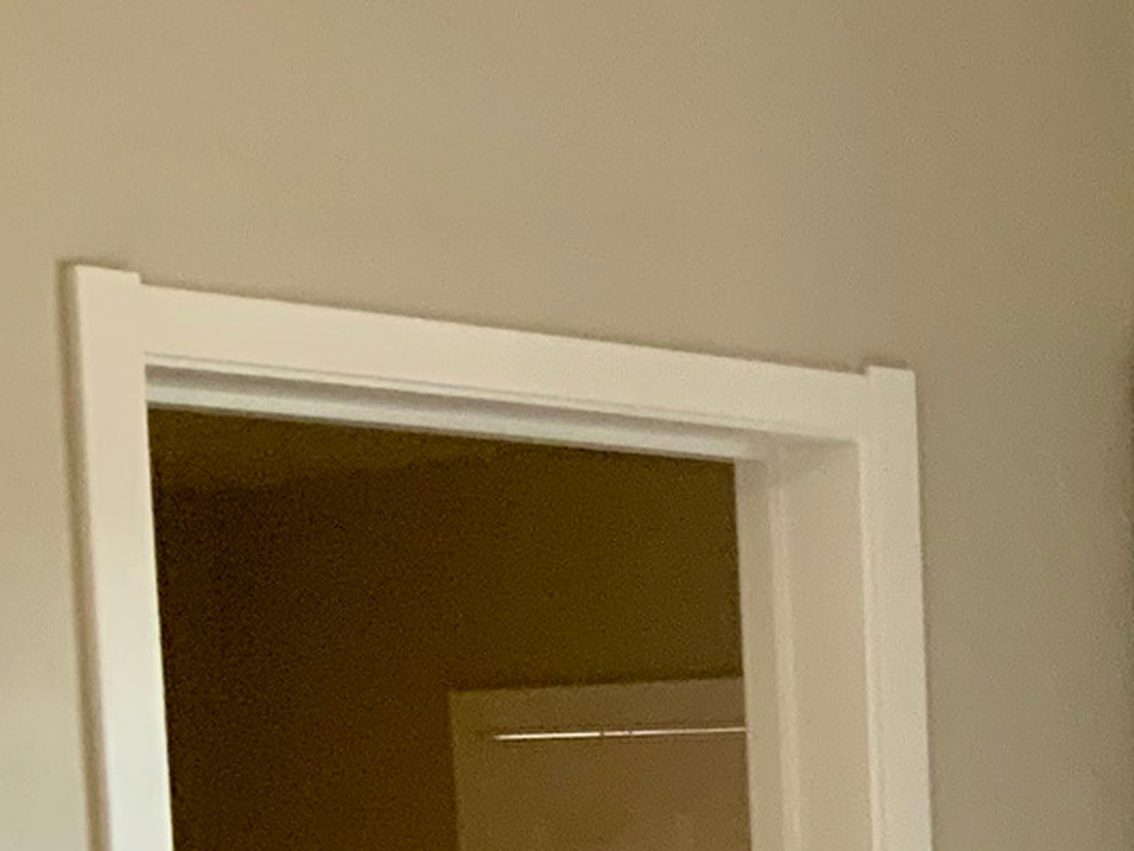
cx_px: 1787
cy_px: 1428
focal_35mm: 112
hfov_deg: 15.9
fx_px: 3671
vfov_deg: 12.3
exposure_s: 1/120
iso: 50
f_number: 1.8
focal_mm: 3
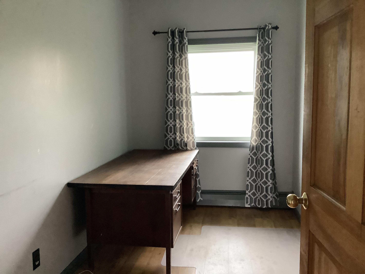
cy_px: 137
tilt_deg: -6.9
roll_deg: +0.8
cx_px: 182
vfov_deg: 45.4
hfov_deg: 58.4
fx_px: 327
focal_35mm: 31
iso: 400
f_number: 2.4
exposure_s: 1/40
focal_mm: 3.3
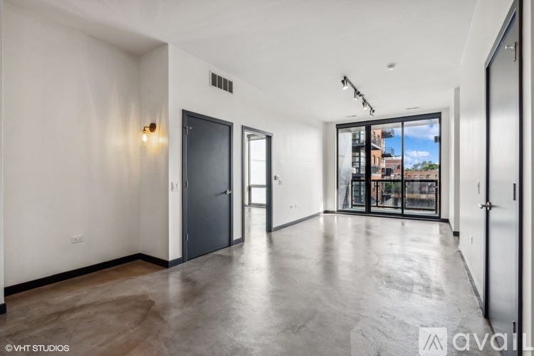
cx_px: 267
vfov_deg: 73.7
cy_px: 178
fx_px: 237
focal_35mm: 16
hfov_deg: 96.7
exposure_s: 1/30
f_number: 8
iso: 320
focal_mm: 16
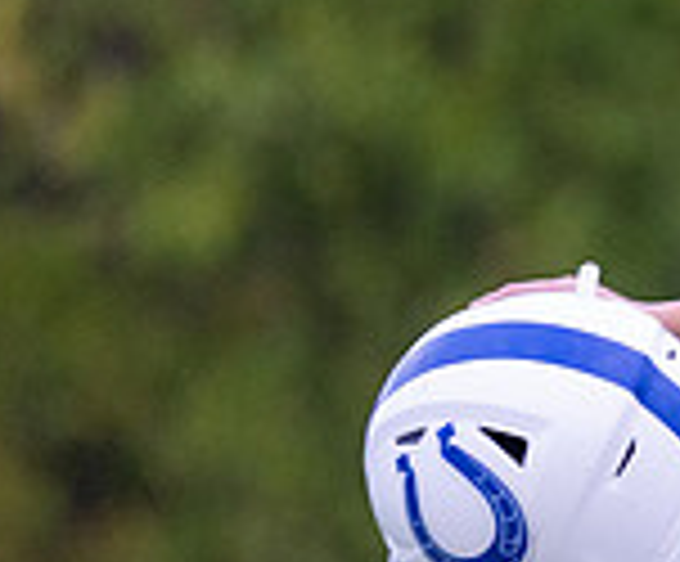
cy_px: 505
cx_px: 1672
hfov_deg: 1.6
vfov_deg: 1.3
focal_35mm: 1223
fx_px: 24951
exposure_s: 1/1250
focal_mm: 200
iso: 2000
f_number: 2.8
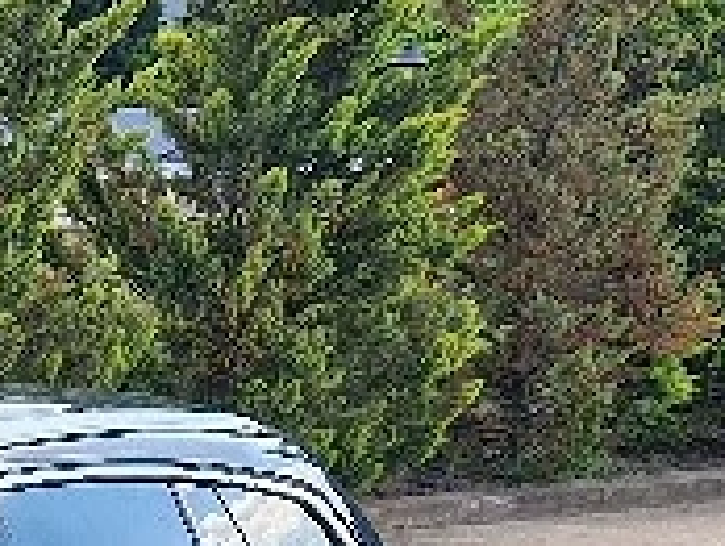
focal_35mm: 132
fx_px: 2768
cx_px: -896
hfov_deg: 12.4
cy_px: 996
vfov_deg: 10.6
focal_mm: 5.4
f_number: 1.8
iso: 50
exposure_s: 1/227
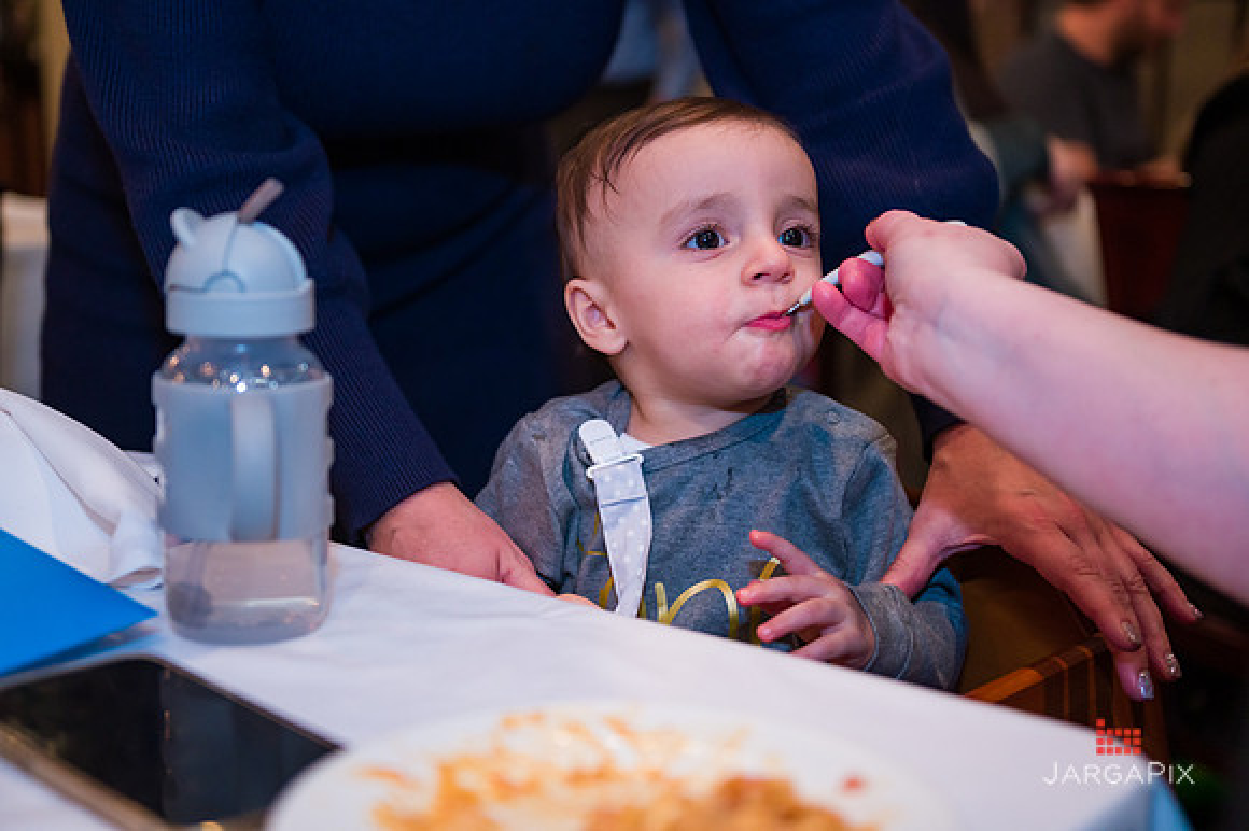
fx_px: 1734
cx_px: 624
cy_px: 416
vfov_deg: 27.0
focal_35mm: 50
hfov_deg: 39.6
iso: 1600
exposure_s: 1/200
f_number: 3.2
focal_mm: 50
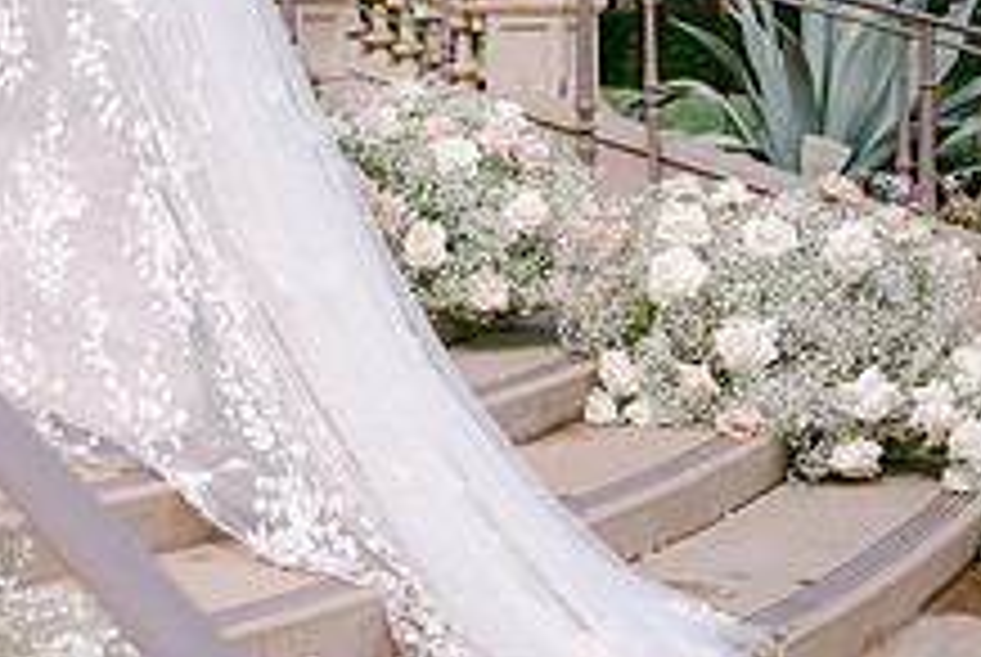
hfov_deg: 25.1
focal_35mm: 78
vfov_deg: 17.3
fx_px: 2128
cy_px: 90
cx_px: 76
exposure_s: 1/4000
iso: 100
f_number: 2.8
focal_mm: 28
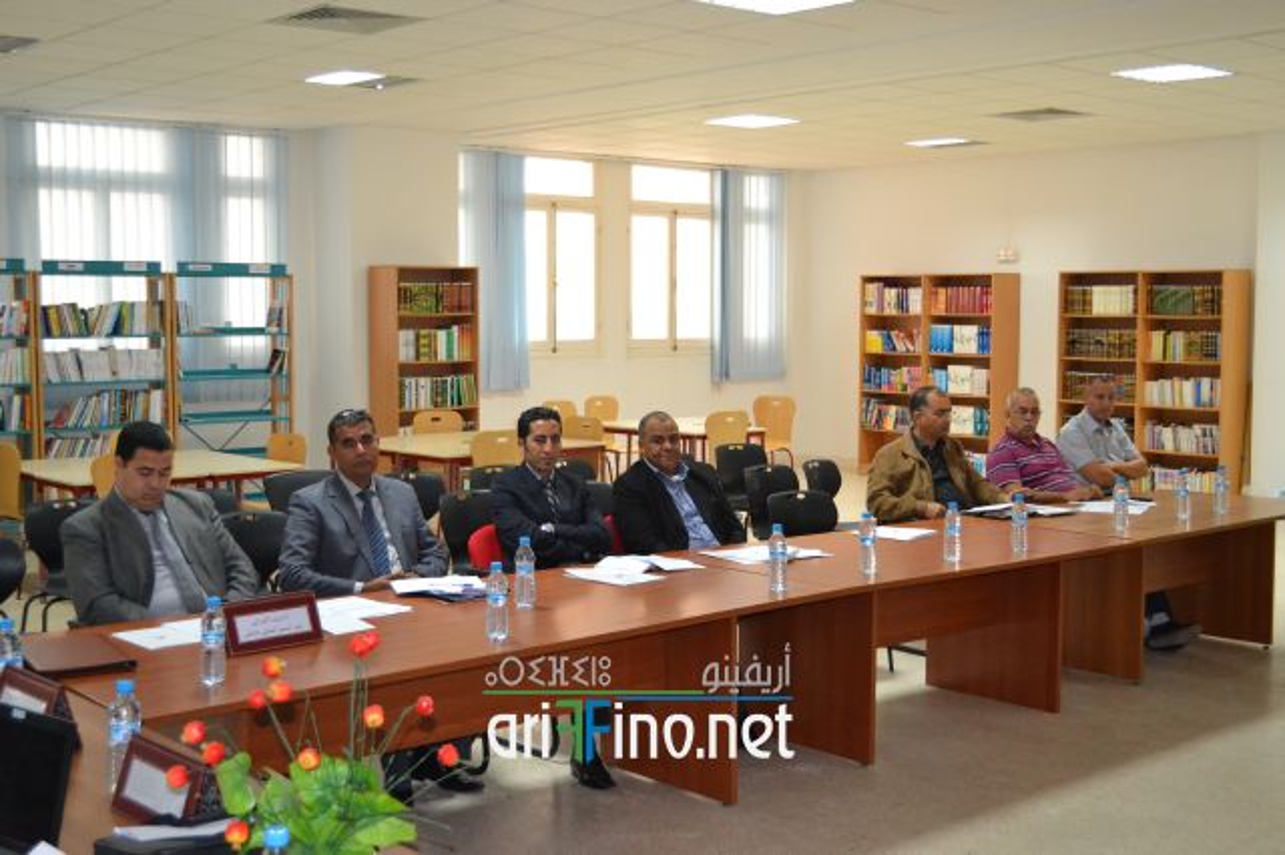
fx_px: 1552
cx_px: 642
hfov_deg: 45.0
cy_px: 428
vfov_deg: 30.8
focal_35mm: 44
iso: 2200
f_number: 4.5
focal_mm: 29
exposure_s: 1/60
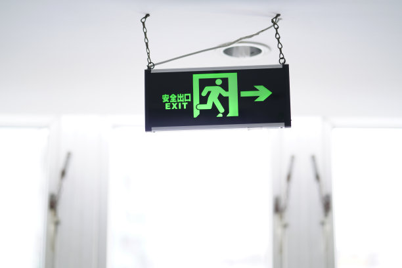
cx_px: 201
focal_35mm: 85
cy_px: 134
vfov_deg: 16.1
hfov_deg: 23.9
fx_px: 949
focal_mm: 85
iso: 160
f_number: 1.8
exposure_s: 1/160
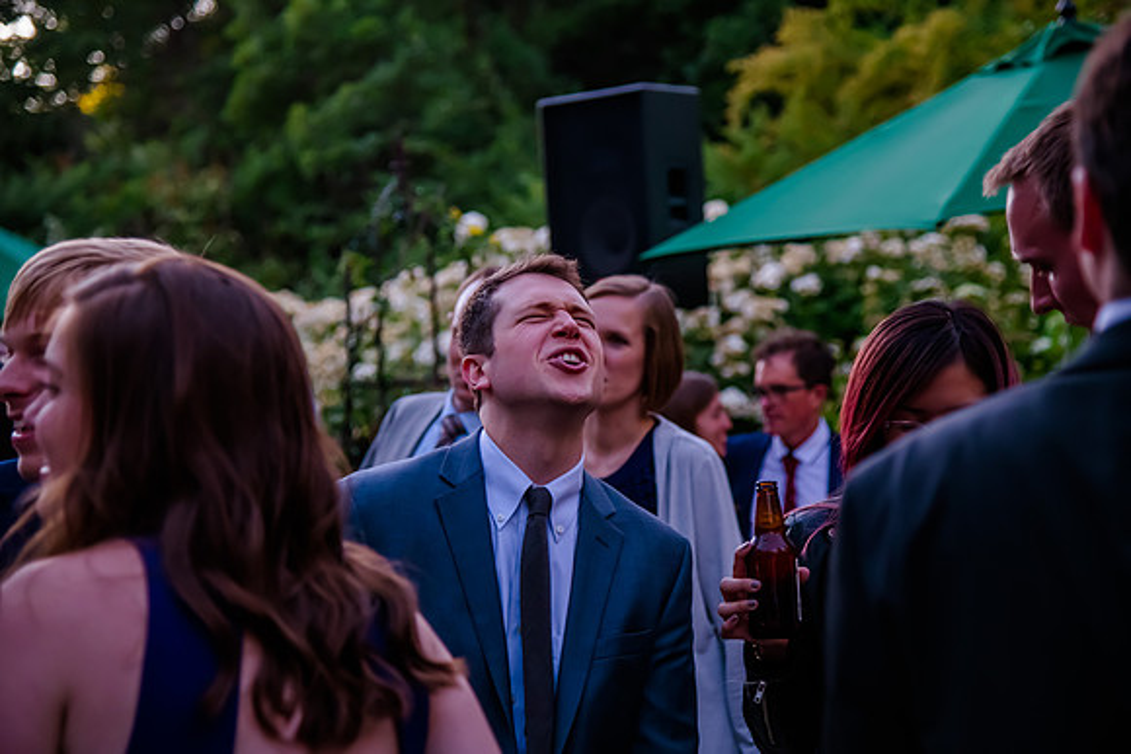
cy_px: 379
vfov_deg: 16.0
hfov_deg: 23.8
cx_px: 596
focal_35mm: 85
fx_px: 2681
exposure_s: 1/640
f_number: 4
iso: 3200
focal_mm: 78
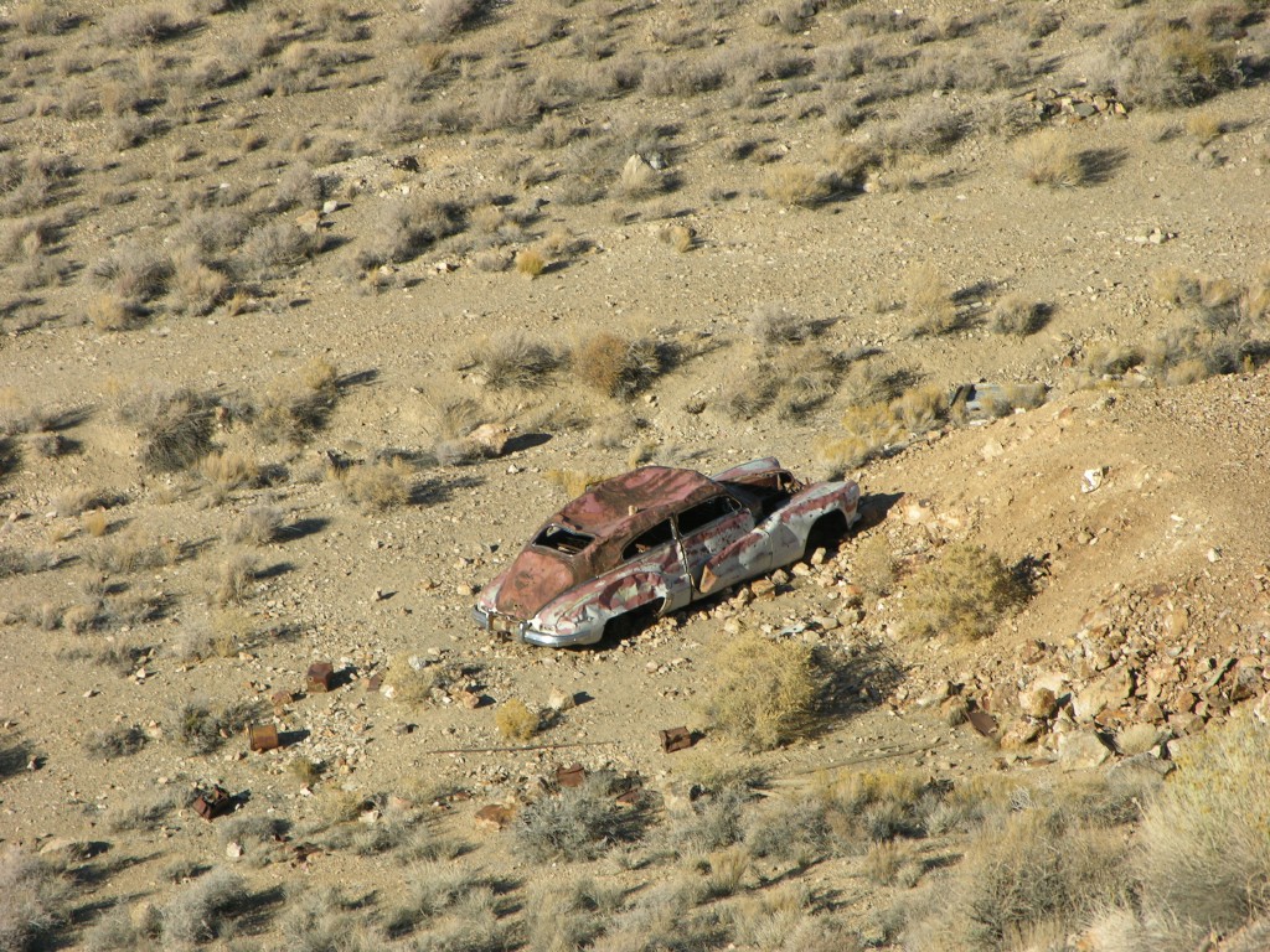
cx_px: 635
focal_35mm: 280
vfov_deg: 5.3
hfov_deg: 7.1
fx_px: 10273
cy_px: 476
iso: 50
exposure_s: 1/258
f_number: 5.3
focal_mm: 71.2
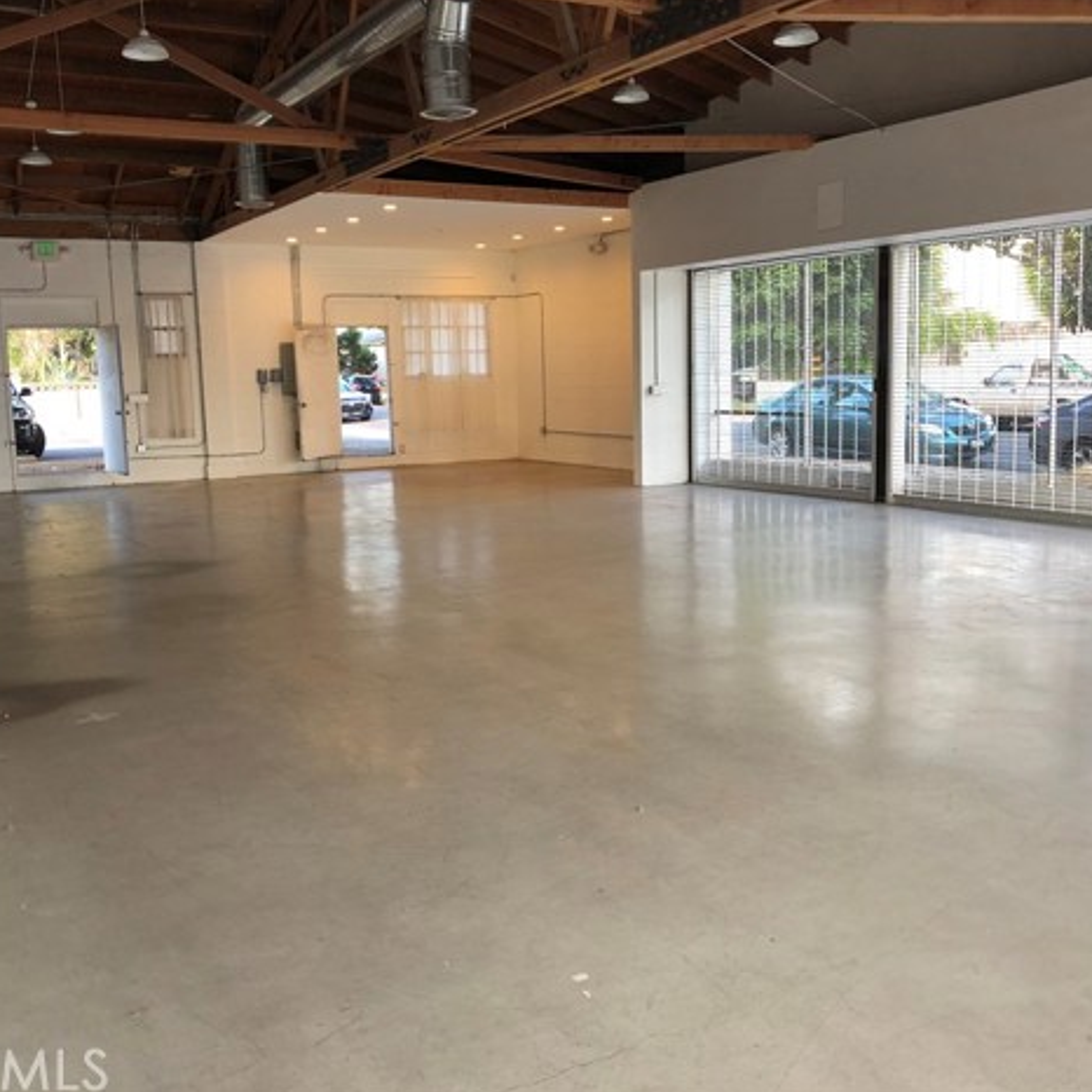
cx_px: 537
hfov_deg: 48.4
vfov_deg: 48.5
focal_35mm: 34
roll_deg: +0.9
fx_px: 1213
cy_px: 541
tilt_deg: -8.1
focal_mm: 3.99
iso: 20
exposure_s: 1/30
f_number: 1.8
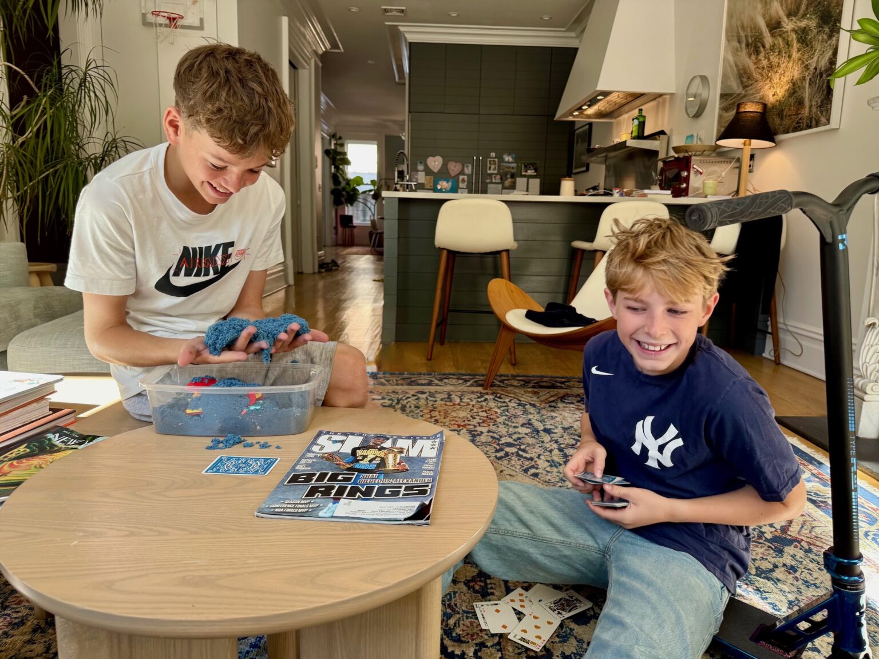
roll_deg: -1.9
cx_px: 440
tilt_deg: -9.6
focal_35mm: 24
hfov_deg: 71.6
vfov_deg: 56.8
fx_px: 609
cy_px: 330
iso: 125
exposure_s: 1/121
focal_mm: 6.76
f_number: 1.78
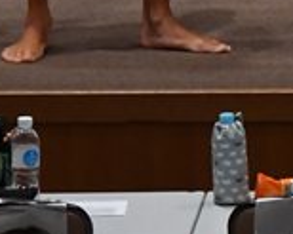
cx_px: 709
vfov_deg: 1.9
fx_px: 7141
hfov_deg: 2.3
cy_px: -223
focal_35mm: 824
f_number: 5.6
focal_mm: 116
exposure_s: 1/400
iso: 4000
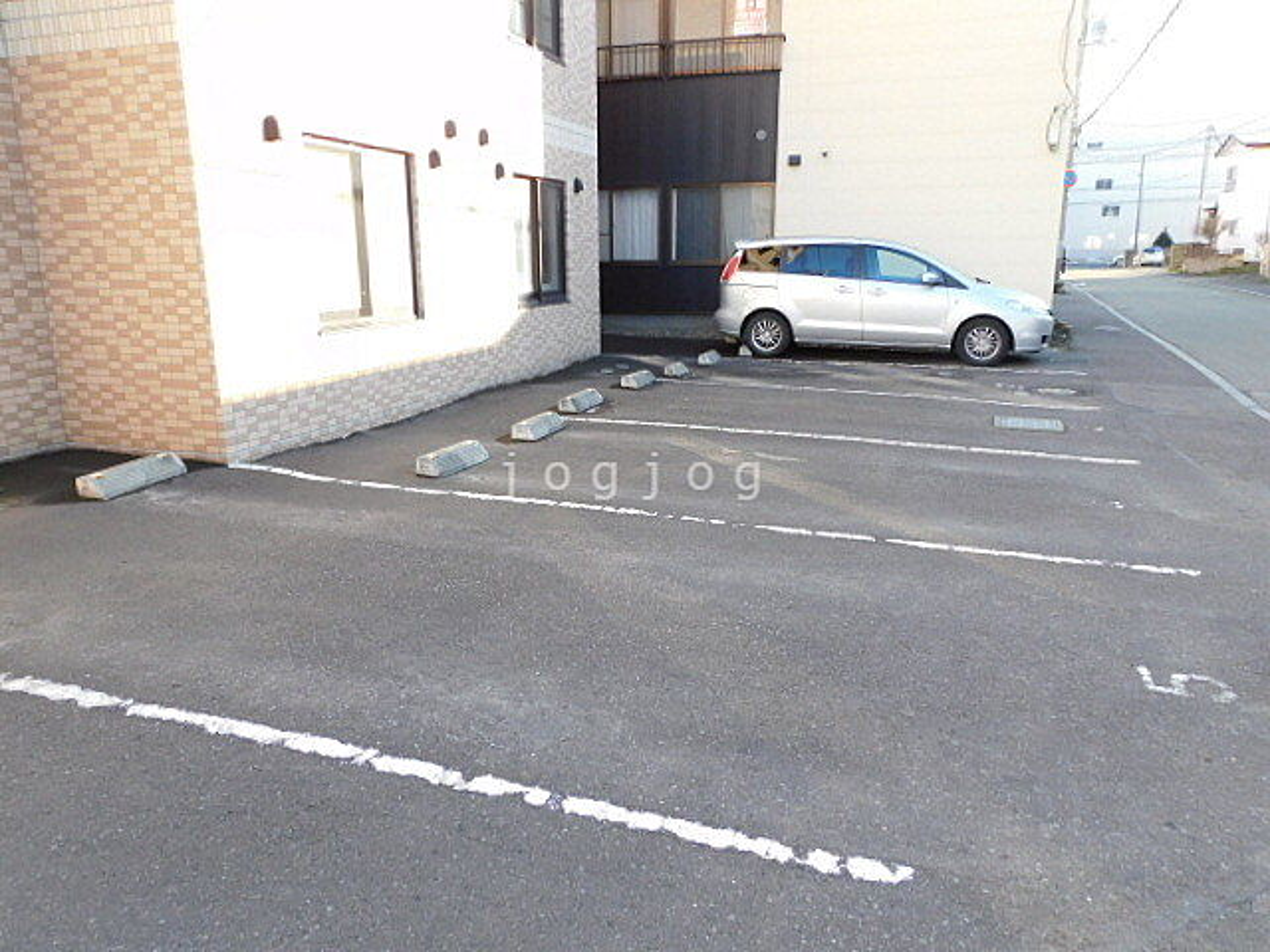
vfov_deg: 56.8
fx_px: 881
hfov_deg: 71.6
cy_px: 476
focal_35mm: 24
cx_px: 635
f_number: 3.3
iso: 125
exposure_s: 1/125
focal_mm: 4.3
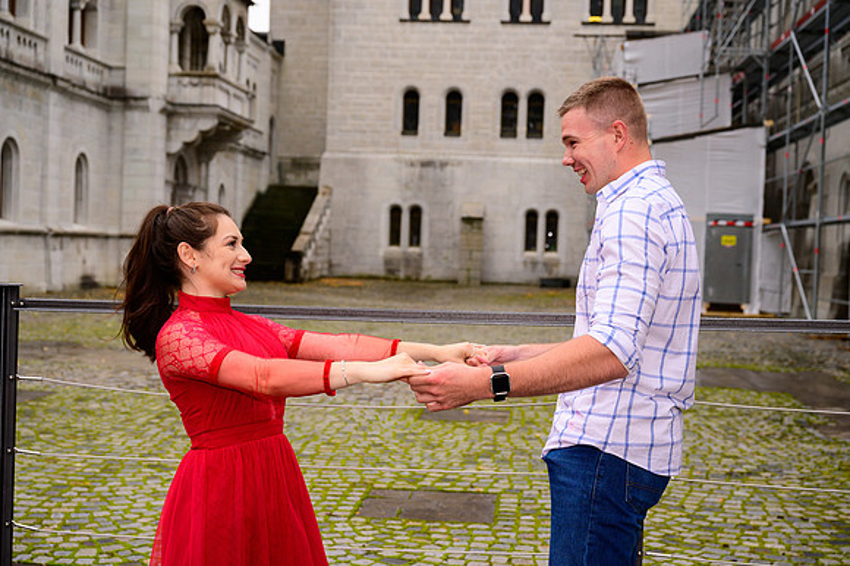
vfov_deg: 28.6
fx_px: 1109
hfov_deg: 41.9
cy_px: 283
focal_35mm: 47
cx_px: 425
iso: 400
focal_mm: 47
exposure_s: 1/500
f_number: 4.5
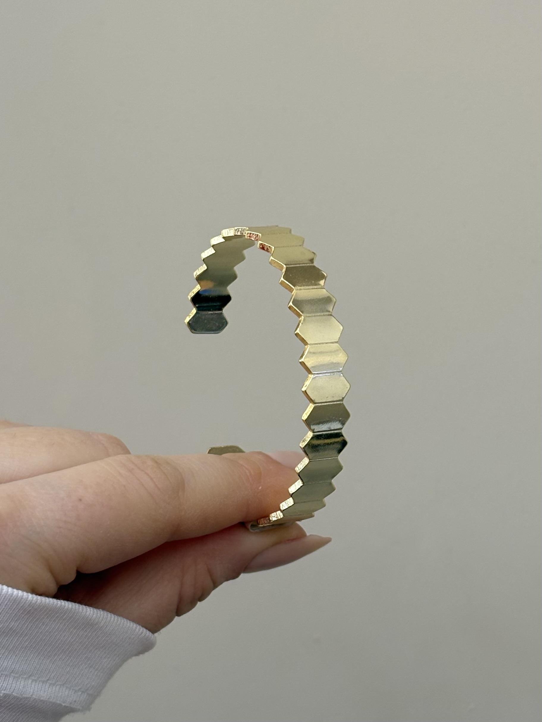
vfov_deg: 36.8
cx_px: 271
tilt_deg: +6.4
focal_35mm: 52
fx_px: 1086
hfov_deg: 28.0
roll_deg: +0.2
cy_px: 361
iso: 50
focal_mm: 5.96
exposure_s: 1/100
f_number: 1.6
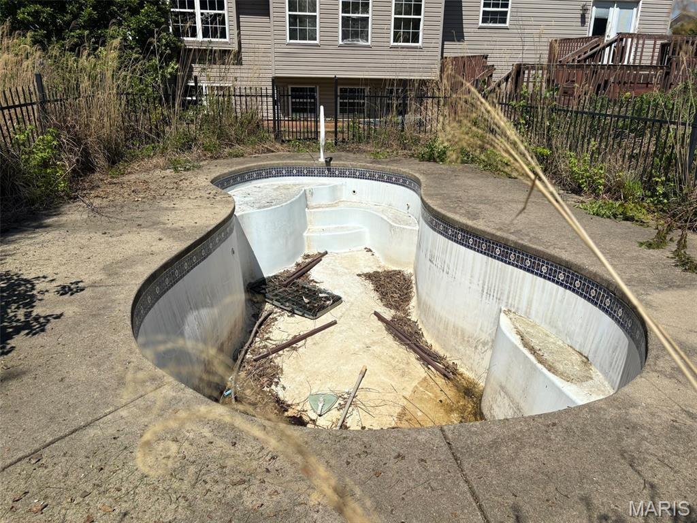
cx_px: 348
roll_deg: -0.5
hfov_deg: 67.3
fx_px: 524
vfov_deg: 53.1
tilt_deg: -20.2
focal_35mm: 26
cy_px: 262
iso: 50
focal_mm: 5.96
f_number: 1.6
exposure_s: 1/7813
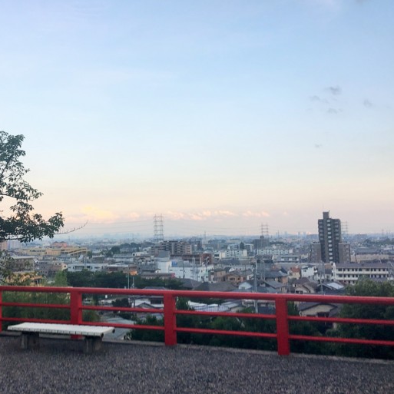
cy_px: 192
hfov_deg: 41.5
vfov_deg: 41.9
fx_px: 515
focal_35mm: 40
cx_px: 141
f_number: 2.2
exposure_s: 1/292
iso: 25
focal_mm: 4.15
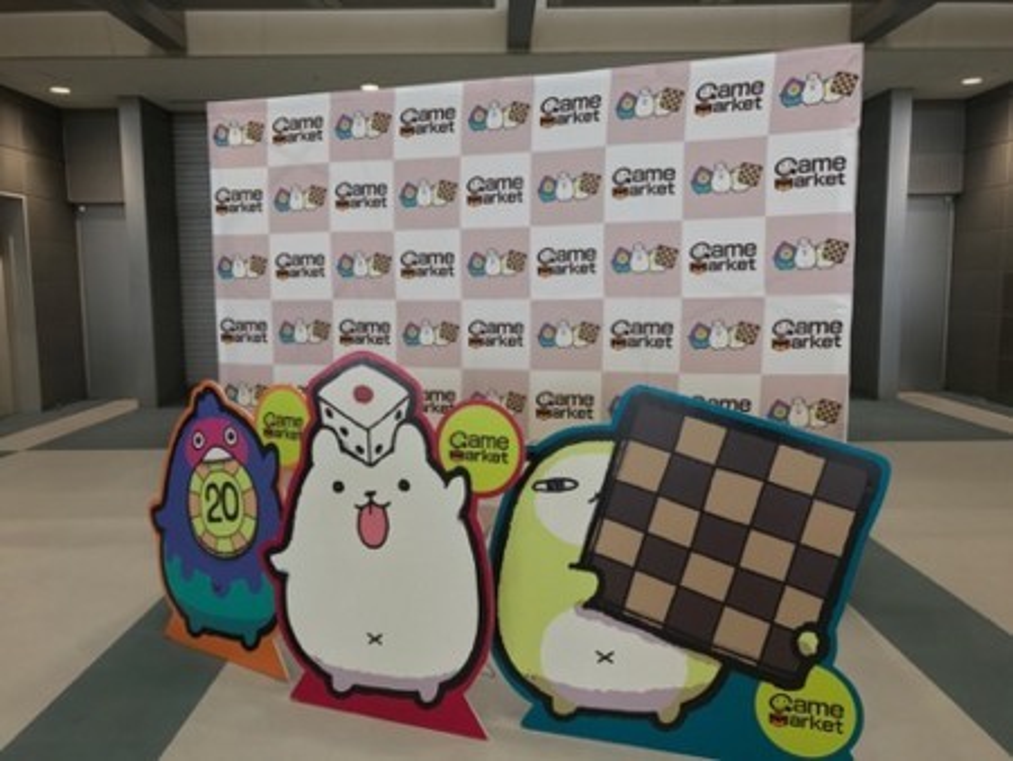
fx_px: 820
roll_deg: +0.7
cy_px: 380
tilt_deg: -5.6
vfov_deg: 49.8
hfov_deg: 63.4
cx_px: 506
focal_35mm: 28
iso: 25
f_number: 1.8
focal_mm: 3.99
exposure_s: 1/33
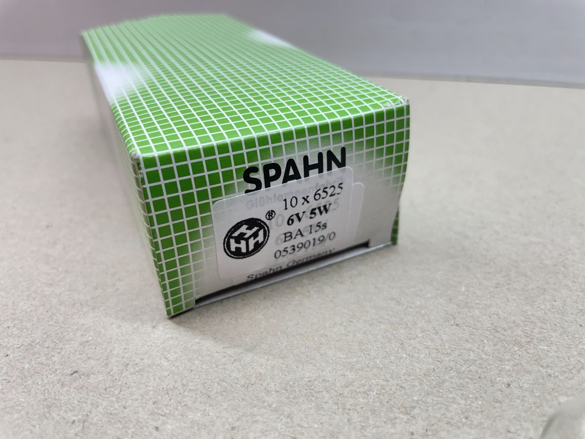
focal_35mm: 26
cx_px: 292
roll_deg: +2.1
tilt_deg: -31.1
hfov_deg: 67.3
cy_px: 220
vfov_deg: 53.1
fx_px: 439
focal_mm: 4.2
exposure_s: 1/100
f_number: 1.6
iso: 64
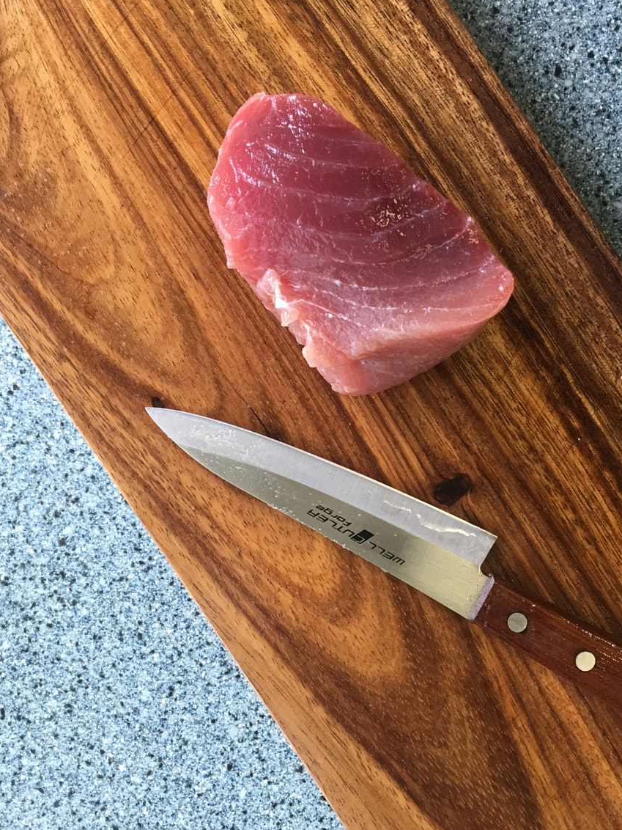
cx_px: 412
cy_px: 454
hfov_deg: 34.8
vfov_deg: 45.7
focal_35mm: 41
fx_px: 982
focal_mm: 4.15
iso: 80
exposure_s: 1/30
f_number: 2.2
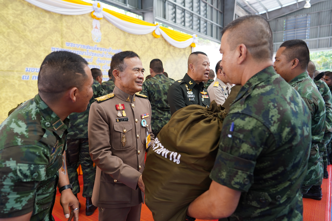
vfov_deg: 53.1
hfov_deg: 73.7
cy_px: 110
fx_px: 221
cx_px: 166
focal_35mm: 24
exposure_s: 1/250
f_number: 2.8
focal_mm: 24
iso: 400
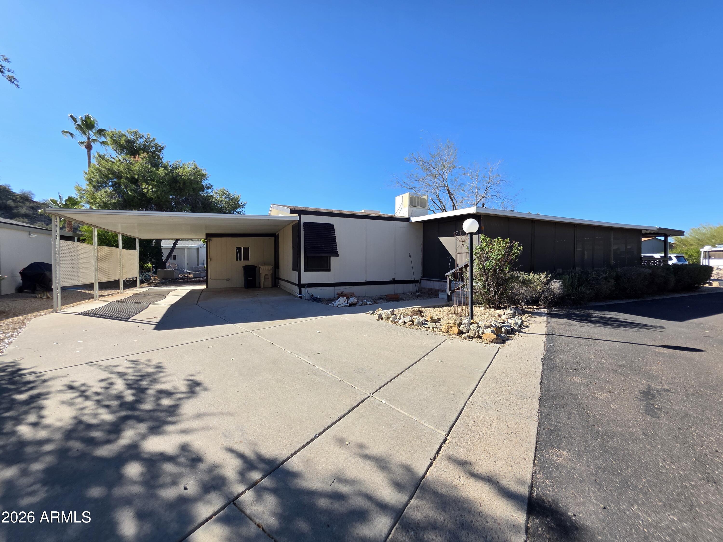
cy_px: 271
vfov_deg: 89.9
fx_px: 272
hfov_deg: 106.2
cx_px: 362
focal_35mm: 13
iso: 40
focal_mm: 2.2
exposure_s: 1/1225
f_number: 1.9
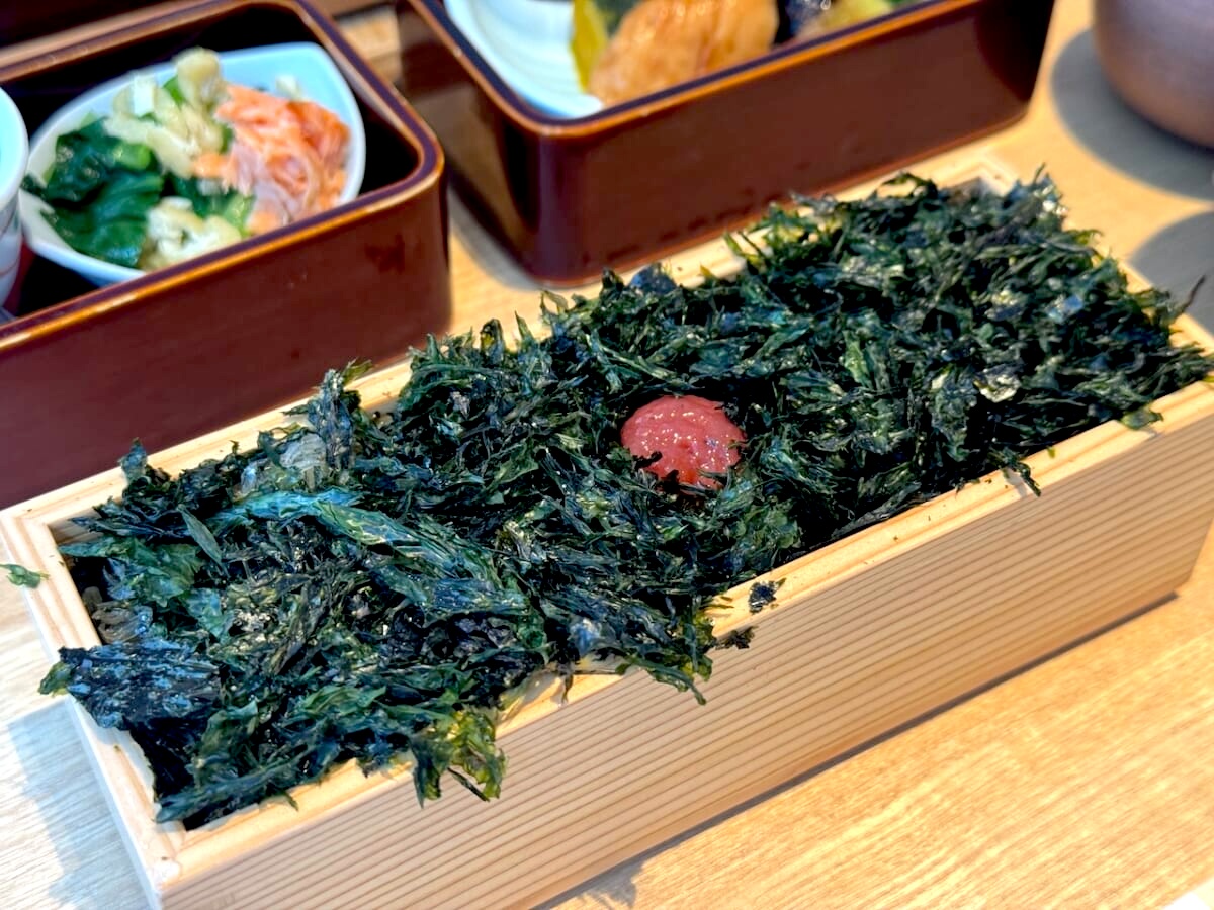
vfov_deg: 30.3
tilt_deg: -48.0
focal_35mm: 48
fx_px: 1683
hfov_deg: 39.7
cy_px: 455
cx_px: 607
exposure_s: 1/98
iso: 100
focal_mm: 6.76
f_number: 1.78
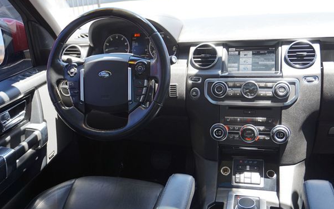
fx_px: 342
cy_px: 112
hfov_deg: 52.1
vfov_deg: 33.9
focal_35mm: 38
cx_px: 159
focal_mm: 23
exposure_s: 1/60
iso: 125
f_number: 4
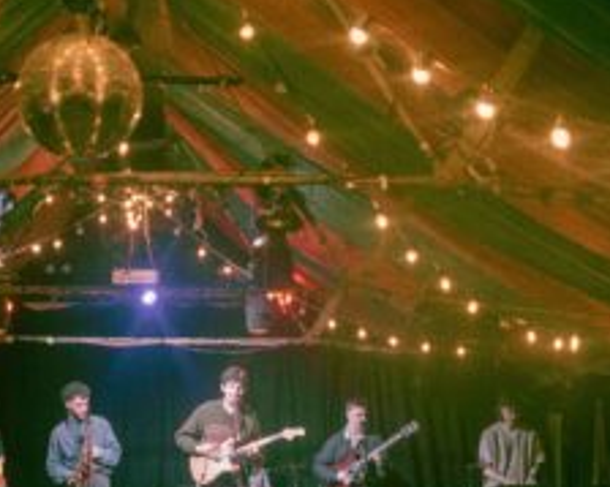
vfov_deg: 15.3
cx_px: 242
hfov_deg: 19.2
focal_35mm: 100
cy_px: 392
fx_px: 1805
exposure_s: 1/350
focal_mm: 35
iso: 3200
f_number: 1.4
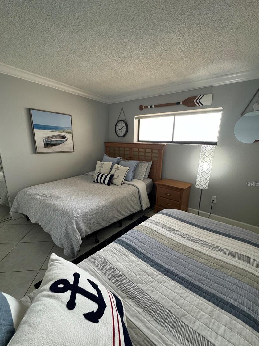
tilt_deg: -15.6
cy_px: 184
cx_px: 136
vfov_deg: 98.0
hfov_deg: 81.7
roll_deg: -1.4
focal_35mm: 15
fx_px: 150
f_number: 2.2
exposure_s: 1/120
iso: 200
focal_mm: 2.22
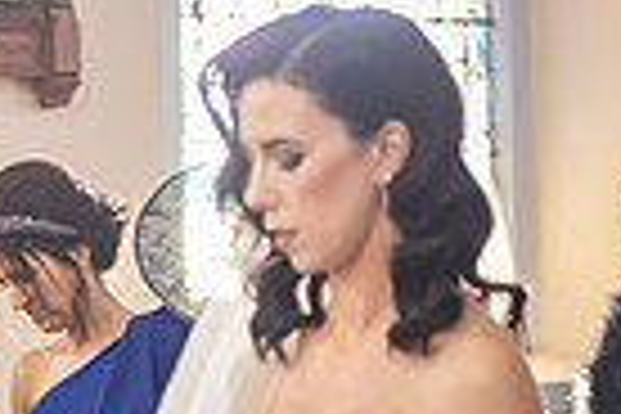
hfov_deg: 4.8
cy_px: 565
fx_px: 7244
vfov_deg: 3.3
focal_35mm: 420
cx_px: -567
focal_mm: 100
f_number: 2.8
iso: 1600
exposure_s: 1/160
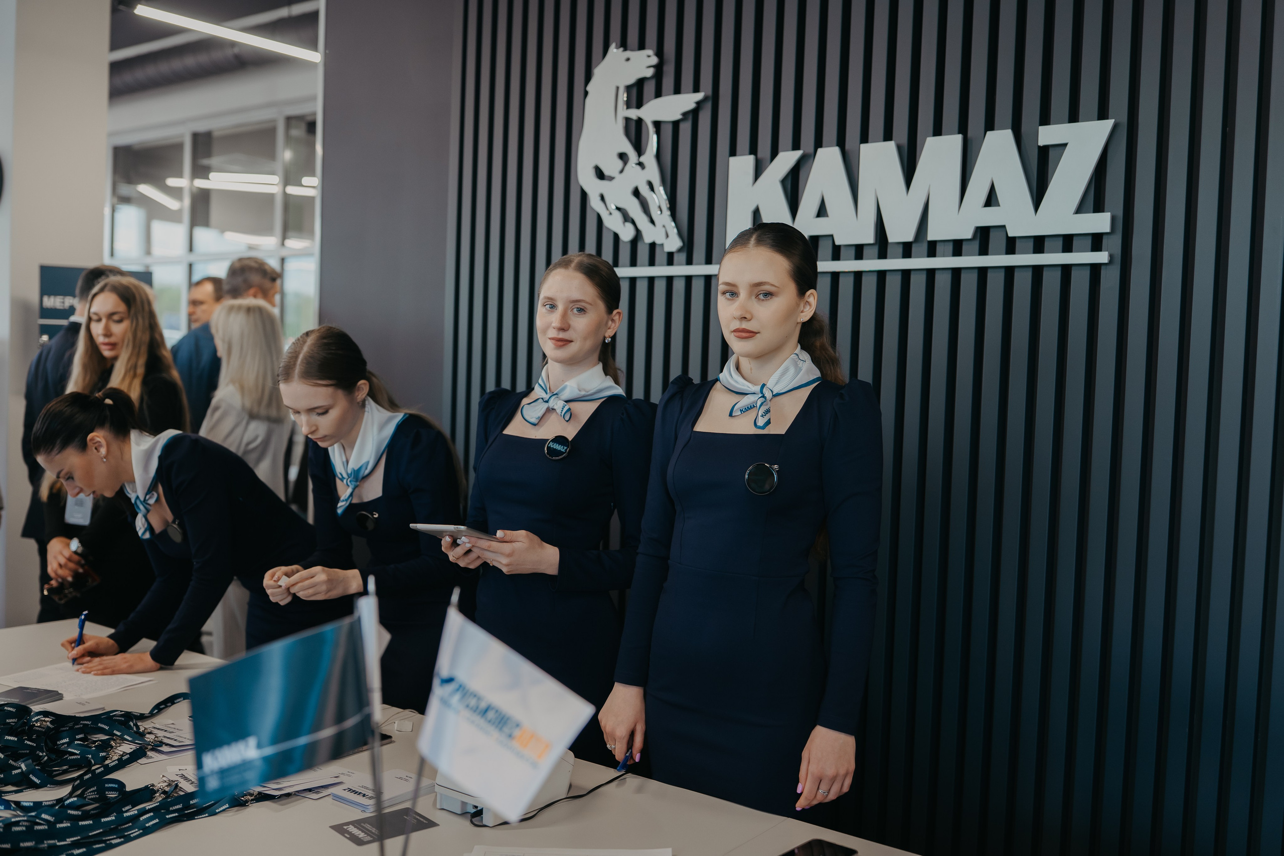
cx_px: 642
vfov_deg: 41.1
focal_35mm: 32
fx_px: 1141
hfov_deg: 58.7
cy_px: 428
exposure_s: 1/125
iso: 160
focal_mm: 32
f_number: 2.2
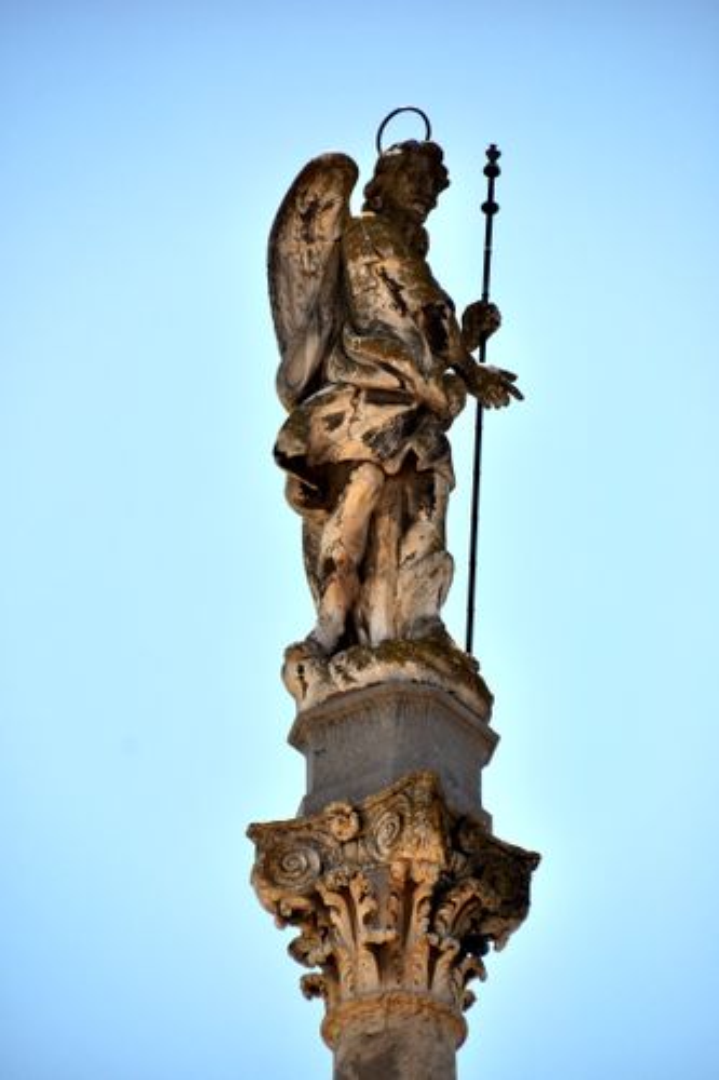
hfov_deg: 4.6
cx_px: 360
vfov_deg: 6.9
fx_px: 8993
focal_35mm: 300
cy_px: 540
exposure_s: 1/1600
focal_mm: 200
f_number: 6.3
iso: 200
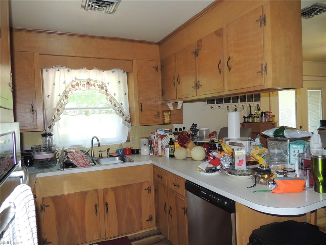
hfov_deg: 71.6
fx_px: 226
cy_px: 122
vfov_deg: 56.8
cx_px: 163
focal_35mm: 24
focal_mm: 4.3
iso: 200
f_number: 3
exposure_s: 1/30
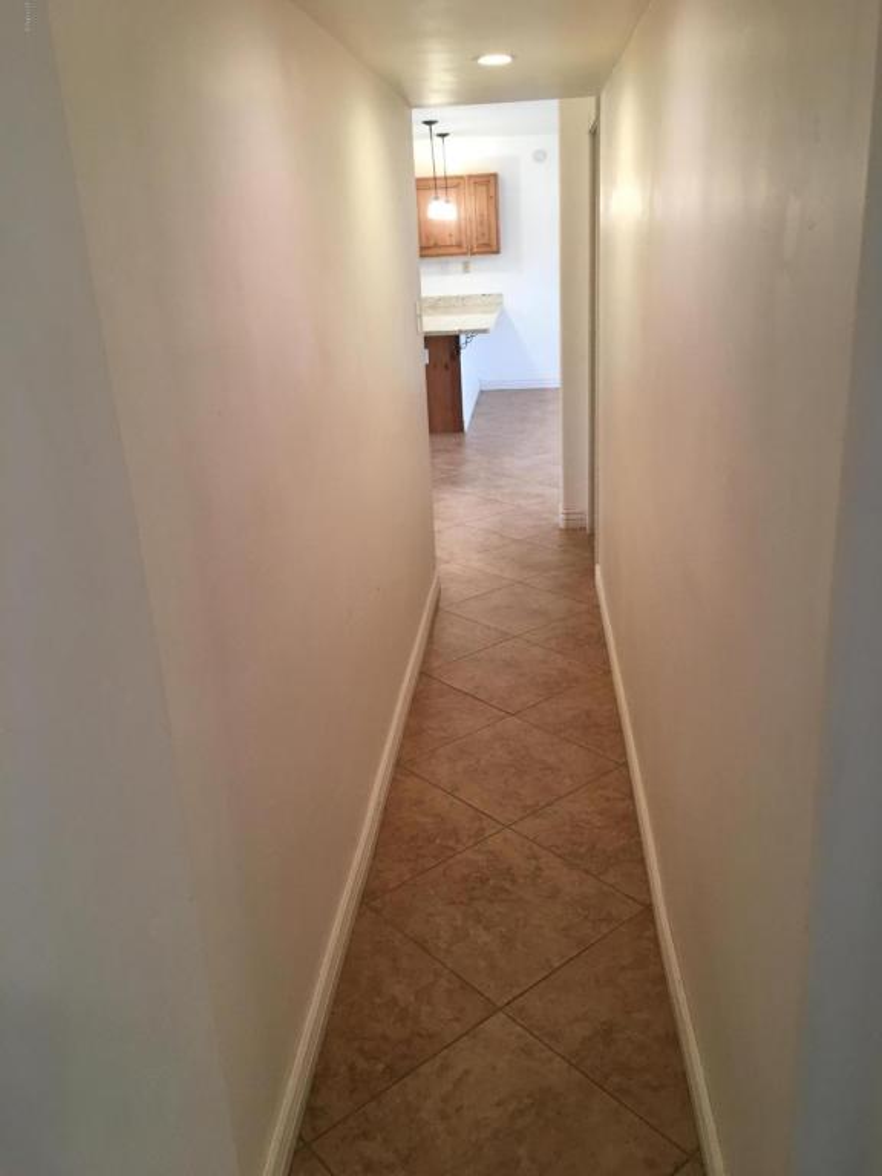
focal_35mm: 29
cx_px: 441
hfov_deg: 48.2
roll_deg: +3.1
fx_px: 985
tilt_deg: -19.7
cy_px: 588
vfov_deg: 61.7
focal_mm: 4.15
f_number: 2.2
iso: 80
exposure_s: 1/30
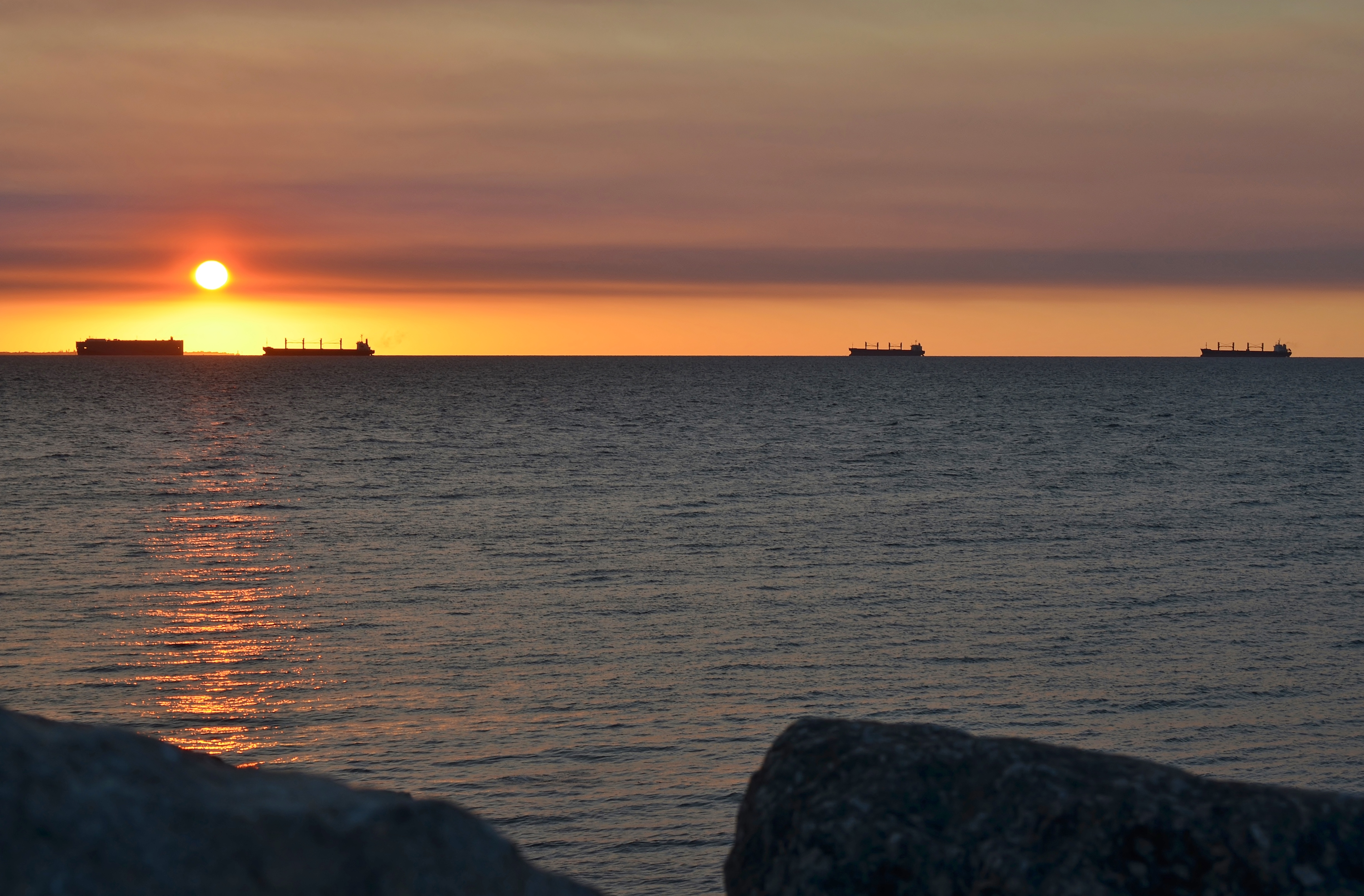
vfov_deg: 16.4
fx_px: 3112
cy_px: 448
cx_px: 682
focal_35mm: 82
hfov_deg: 24.7
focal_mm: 55
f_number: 11
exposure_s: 1/125
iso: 160
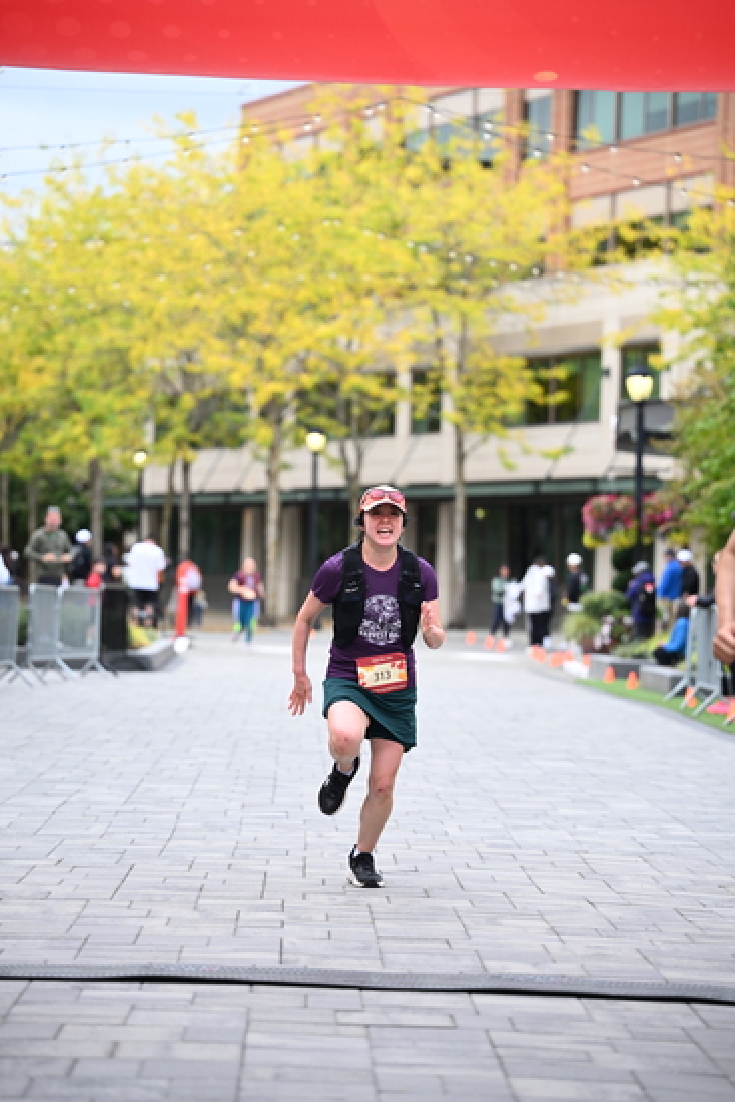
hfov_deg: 12.5
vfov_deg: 18.6
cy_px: 551
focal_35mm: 110
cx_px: 368
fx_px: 3366
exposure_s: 1/2000
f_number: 2.8
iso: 640
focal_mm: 110
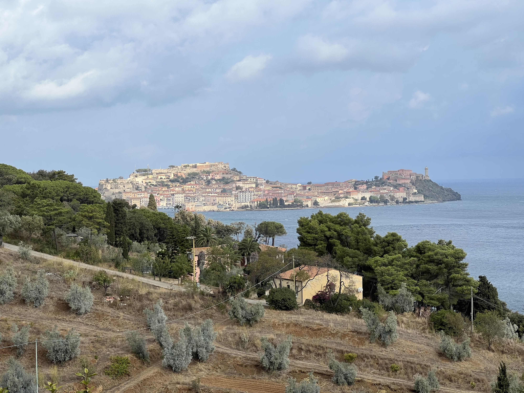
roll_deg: +1.3
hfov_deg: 25.3
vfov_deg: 19.1
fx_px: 1166
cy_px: 196
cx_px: 262
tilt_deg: -0.6
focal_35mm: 77
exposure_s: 1/809
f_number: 2.8
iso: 32
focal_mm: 9
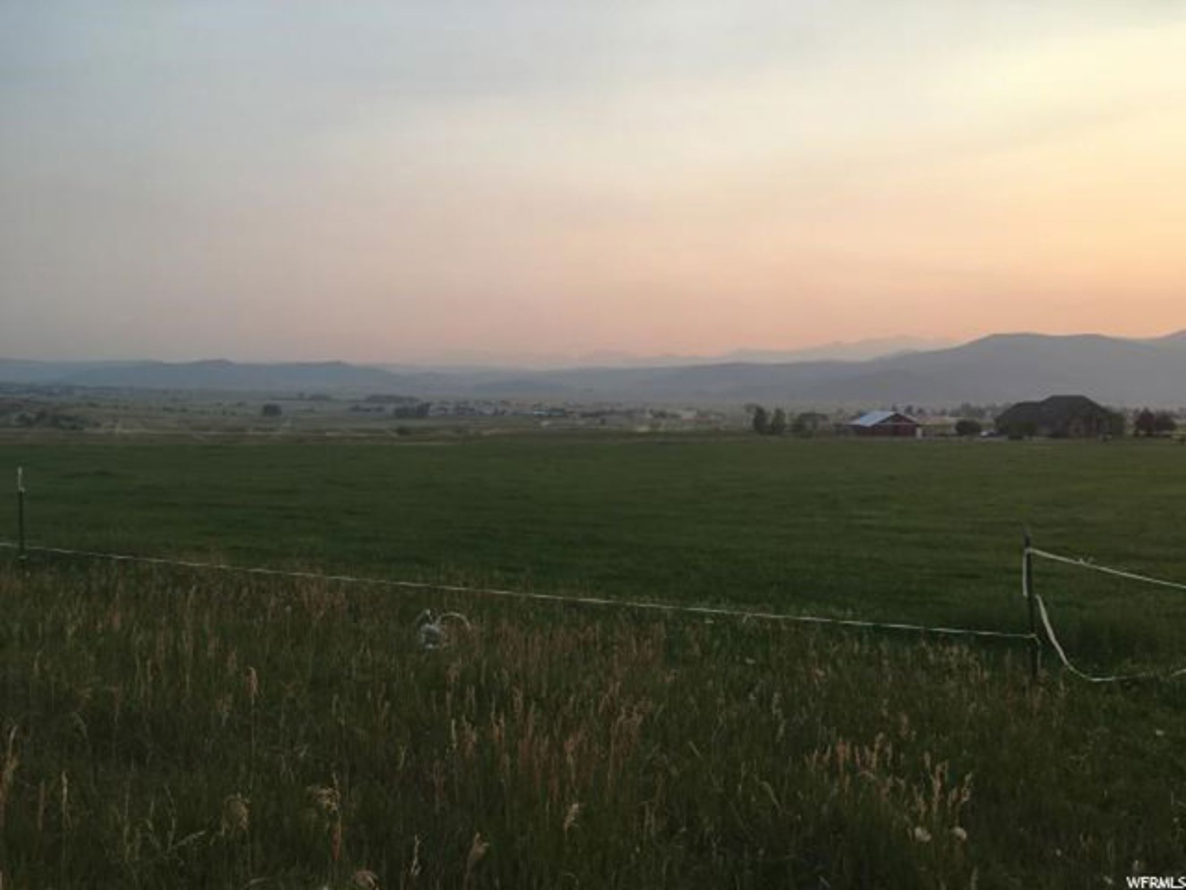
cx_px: 593
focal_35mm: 29
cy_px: 445
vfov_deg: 48.2
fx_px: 994
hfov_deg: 61.7
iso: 25
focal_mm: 4.15
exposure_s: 1/348
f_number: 2.2
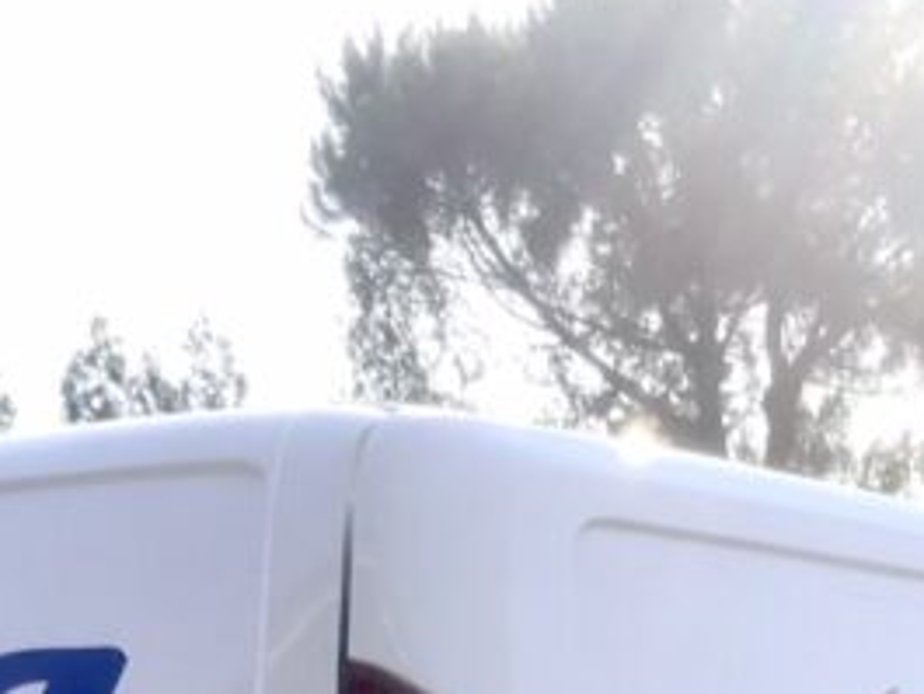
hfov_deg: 18.1
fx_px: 2884
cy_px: 1238
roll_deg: -1.2
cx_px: 718
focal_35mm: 108
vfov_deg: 12.5
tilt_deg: -7.3
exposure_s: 1/1312
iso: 20
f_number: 1.8
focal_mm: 3.99
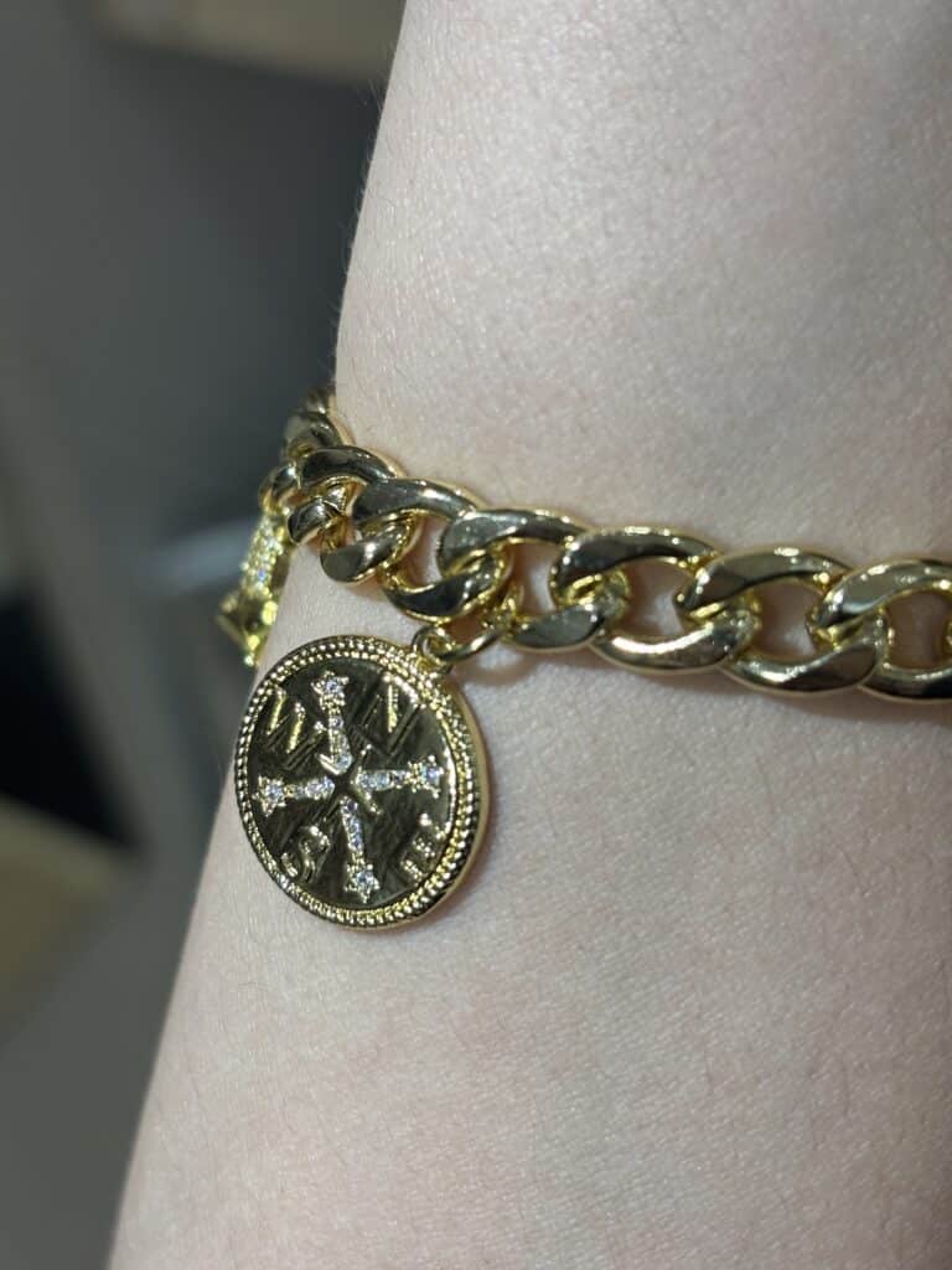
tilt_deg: -42.5
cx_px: 476
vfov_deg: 36.8
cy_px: 635
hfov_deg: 28.0
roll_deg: +13.0
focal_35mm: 52
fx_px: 1907
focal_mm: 5.96
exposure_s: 1/100
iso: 32
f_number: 1.6
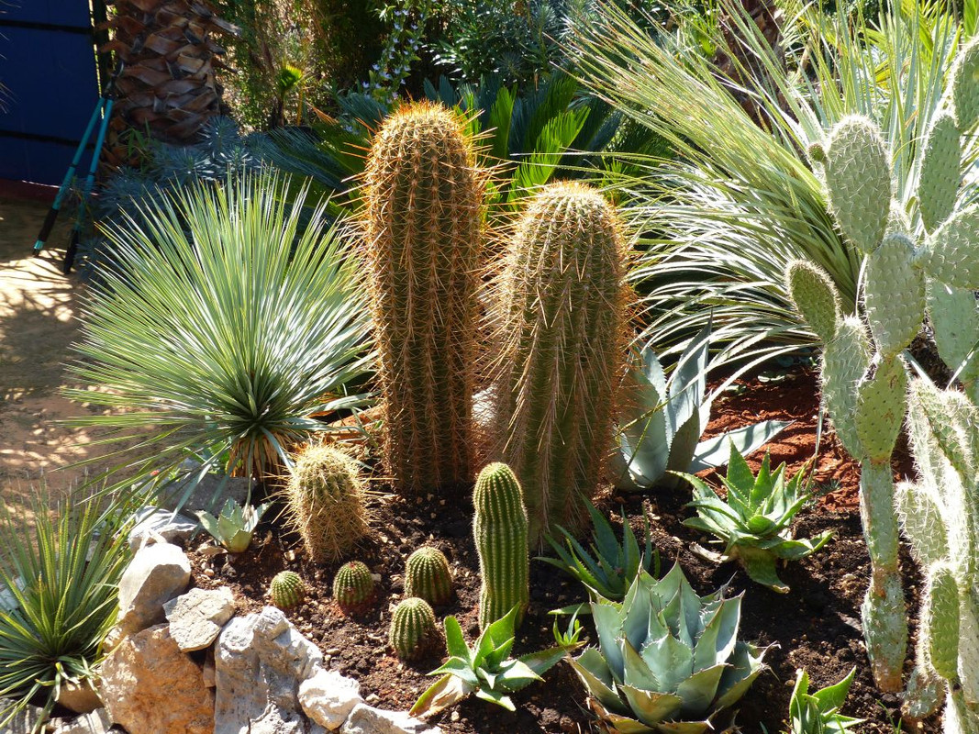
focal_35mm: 59
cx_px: 490
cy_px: 367
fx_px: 1668
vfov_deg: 24.8
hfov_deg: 32.7
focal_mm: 10.5
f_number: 4
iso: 100
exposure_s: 1/250
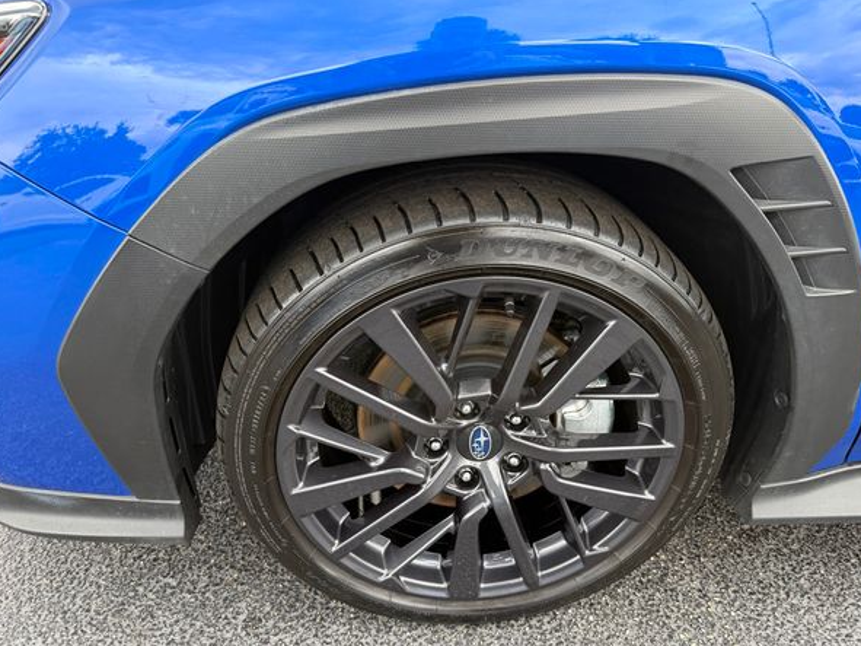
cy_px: 344
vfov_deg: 53.0
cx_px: 457
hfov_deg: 67.2
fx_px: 647
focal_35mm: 26
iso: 100
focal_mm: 6.76
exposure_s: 1/298
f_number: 1.78
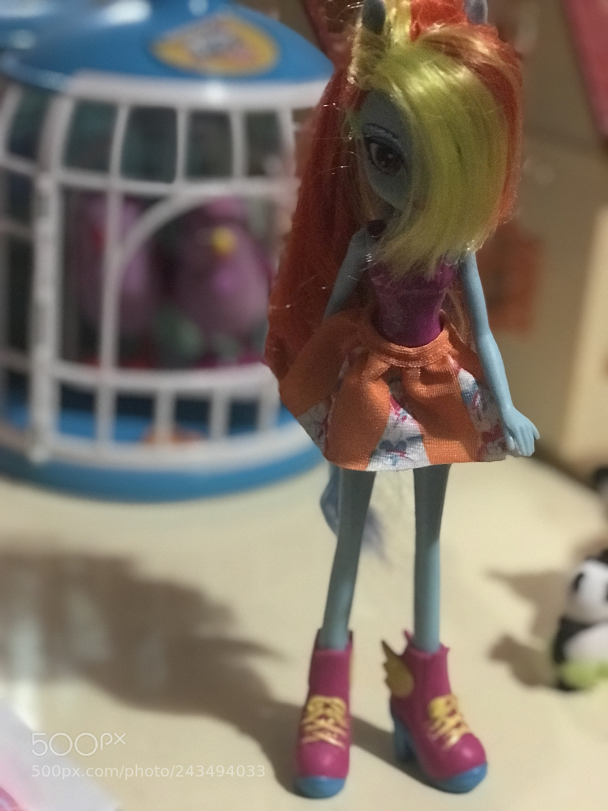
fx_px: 1335
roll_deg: -4.5
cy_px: 406
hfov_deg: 25.7
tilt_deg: -21.7
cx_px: 304
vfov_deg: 33.8
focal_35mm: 57
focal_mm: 6.6
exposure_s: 1/50
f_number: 2.8
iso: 1250
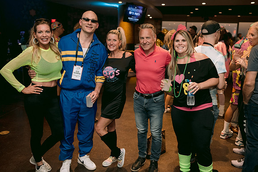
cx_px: 129
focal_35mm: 35
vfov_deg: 37.9
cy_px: 86
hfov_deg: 54.4
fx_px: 251
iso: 1600
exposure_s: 1/160
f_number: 2.8
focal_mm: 35
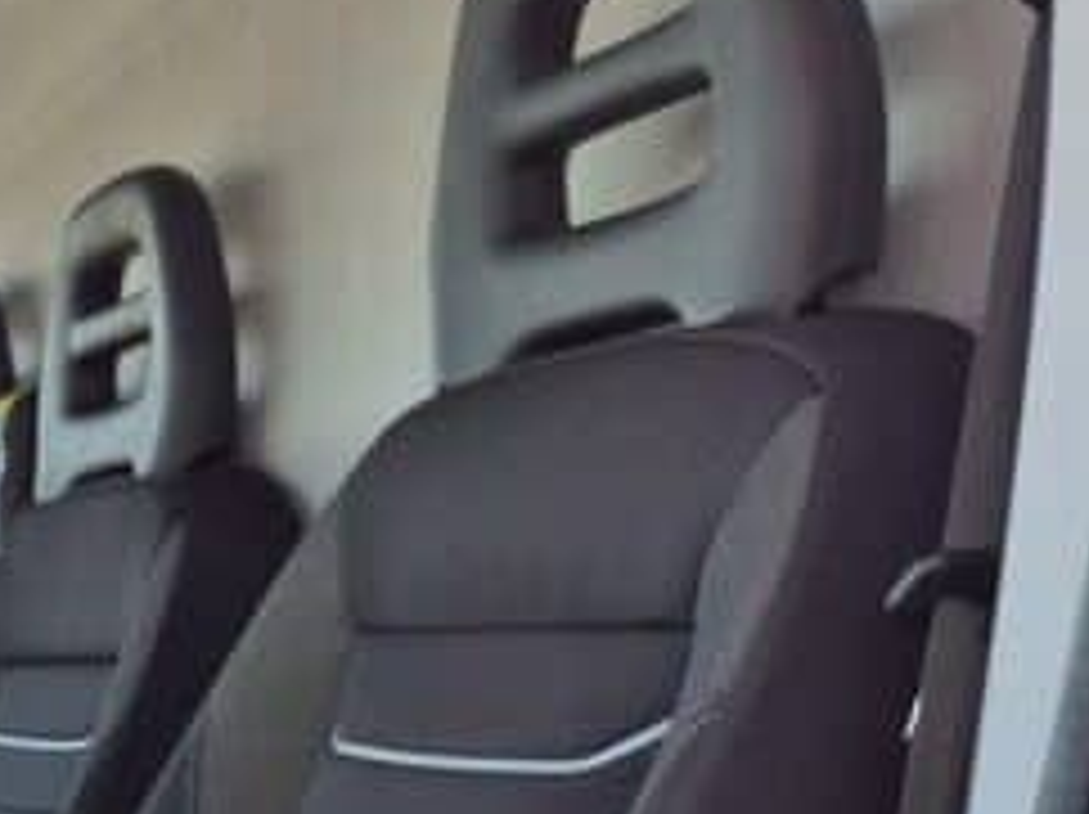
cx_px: -382
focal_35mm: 73
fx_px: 2294
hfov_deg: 23.2
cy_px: 976
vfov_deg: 19.0
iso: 25
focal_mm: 5.4
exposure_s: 1/588
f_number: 1.8
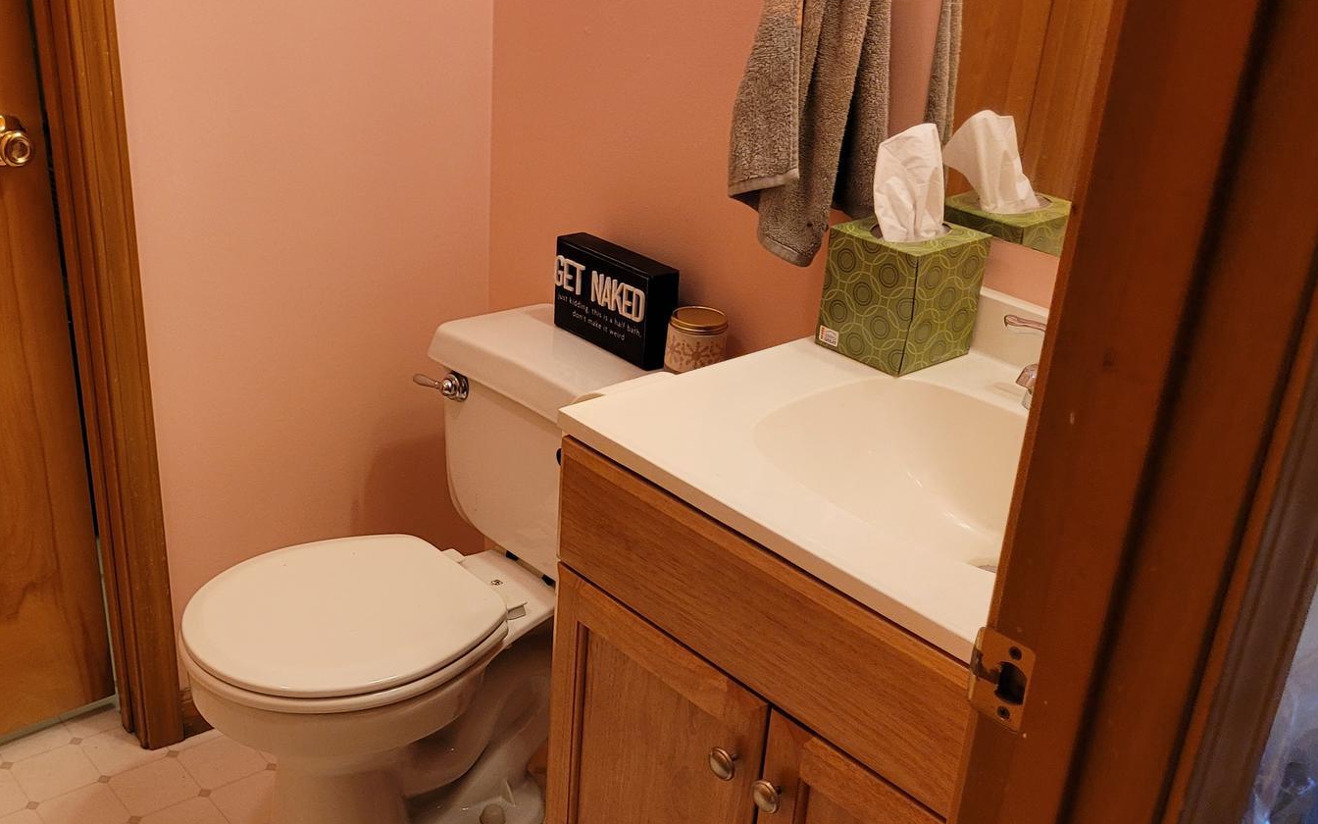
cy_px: 535
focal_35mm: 42
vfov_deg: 30.4
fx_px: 1509
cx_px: 397
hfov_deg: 46.1
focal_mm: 5.4
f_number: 1.8
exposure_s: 1/120
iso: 200
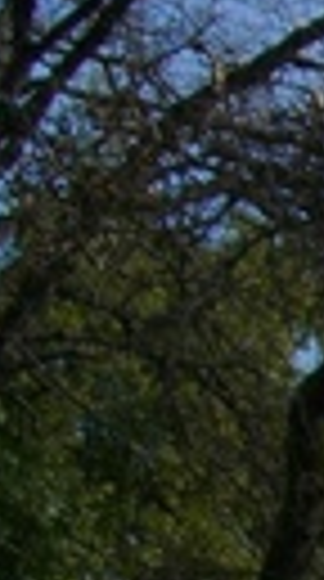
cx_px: 1058
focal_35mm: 161
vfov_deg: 13.1
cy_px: 690
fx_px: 2474
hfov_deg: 6.6
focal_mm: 7.9
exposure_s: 1/200
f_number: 5.6
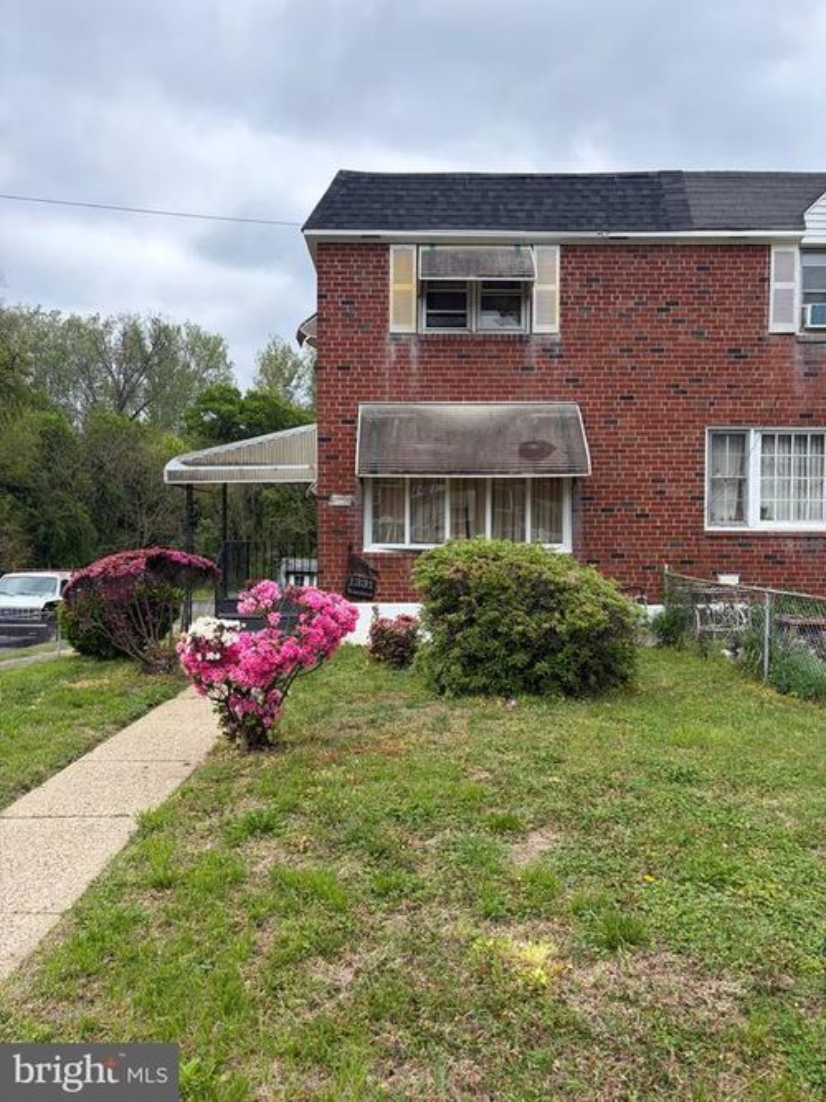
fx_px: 827
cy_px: 551
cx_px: 413
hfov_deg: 53.0
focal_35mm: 26
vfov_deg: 67.3
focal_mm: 5.96
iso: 64
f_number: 1.6
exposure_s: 1/933
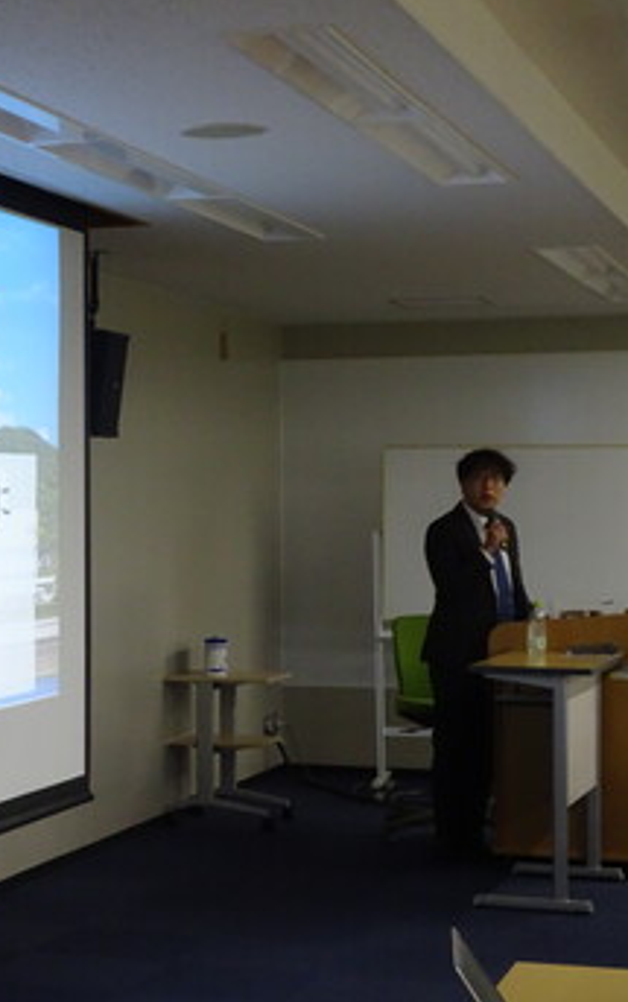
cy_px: 502
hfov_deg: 15.5
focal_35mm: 83
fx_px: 2268
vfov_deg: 24.9
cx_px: 6
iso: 640
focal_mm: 9.52
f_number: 4.5
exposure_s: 1/60
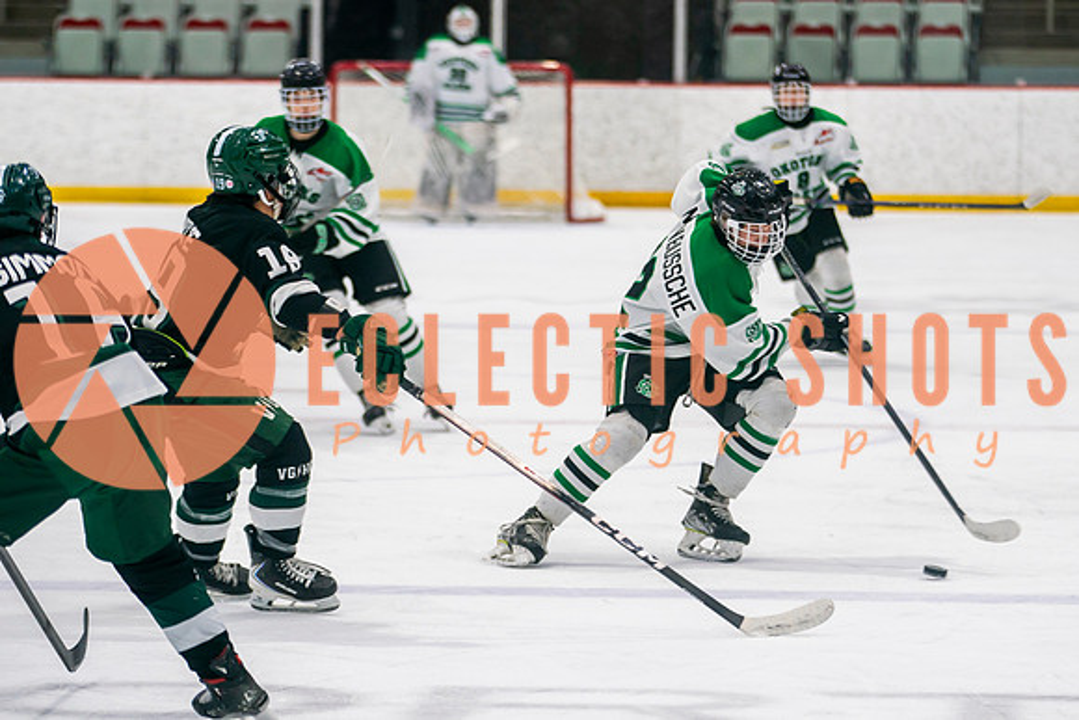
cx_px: 638
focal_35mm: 237
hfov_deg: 8.7
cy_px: 352
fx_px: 7103
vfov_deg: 5.8
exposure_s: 1/640
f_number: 2.8
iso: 400
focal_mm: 140
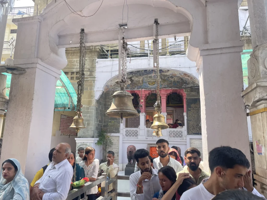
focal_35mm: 26
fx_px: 201
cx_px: 134
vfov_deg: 53.1
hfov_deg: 67.3
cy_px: 100
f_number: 1.6
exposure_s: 1/518
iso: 32
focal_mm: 4.2
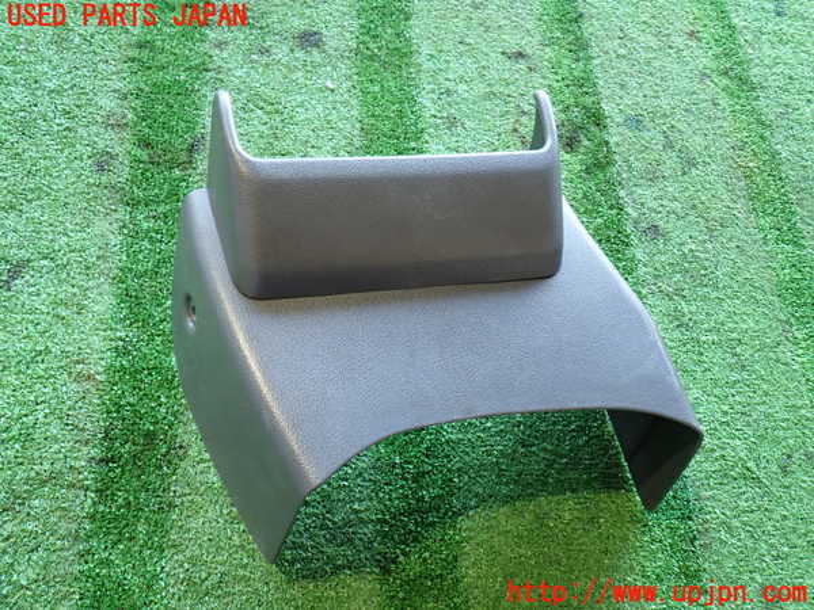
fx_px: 705
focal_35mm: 30
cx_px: 407
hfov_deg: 60.0
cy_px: 305
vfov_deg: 46.8
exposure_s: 1/30
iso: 200
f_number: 2.3
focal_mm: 5.4
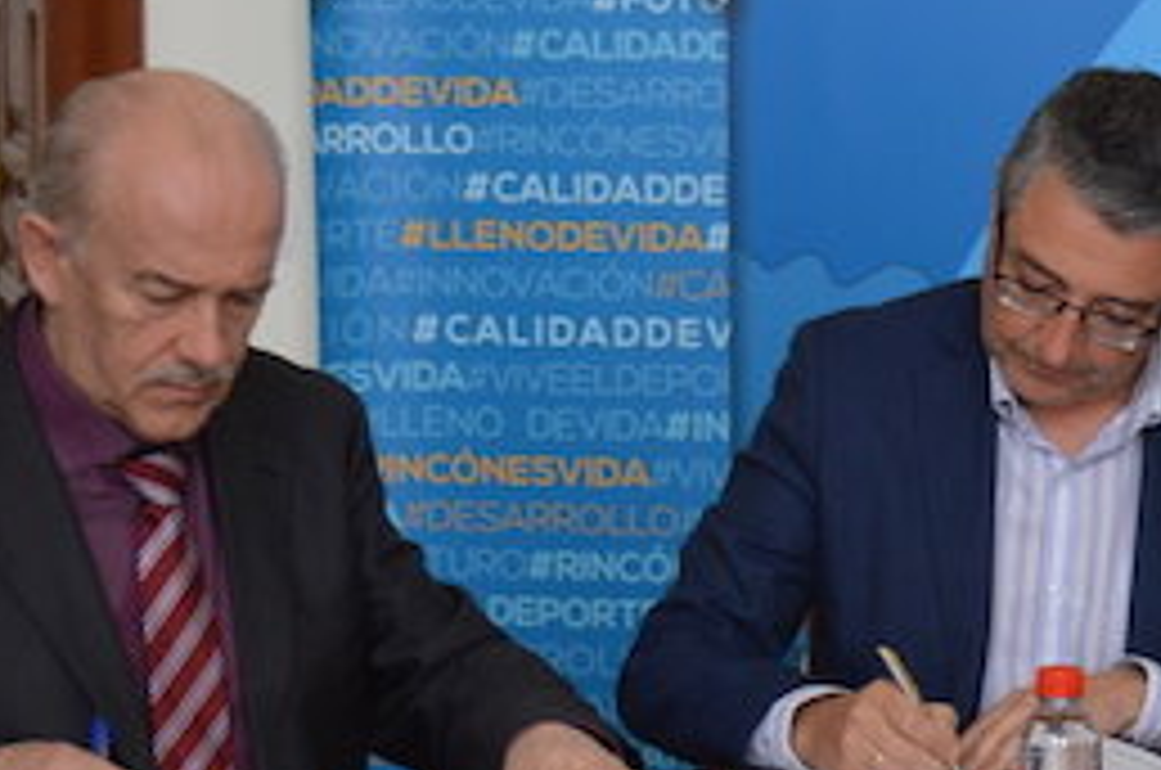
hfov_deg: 13.5
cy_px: 342
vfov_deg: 9.2
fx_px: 4796
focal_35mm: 149
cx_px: 1314
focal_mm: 32
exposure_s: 1/100
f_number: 5
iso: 400
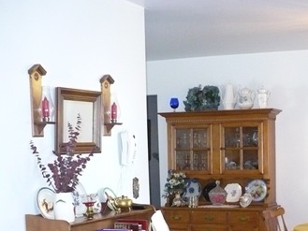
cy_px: 214
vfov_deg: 20.0
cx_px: 254
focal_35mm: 72
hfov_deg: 26.4
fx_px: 641
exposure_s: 1/30
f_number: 2.8
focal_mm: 6.1
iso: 500
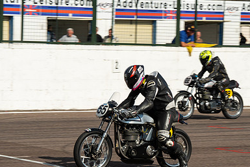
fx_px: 1341
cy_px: 110
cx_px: 139
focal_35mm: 193
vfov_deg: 7.1
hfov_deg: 10.7
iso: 125
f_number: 13
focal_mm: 110
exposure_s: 1/320
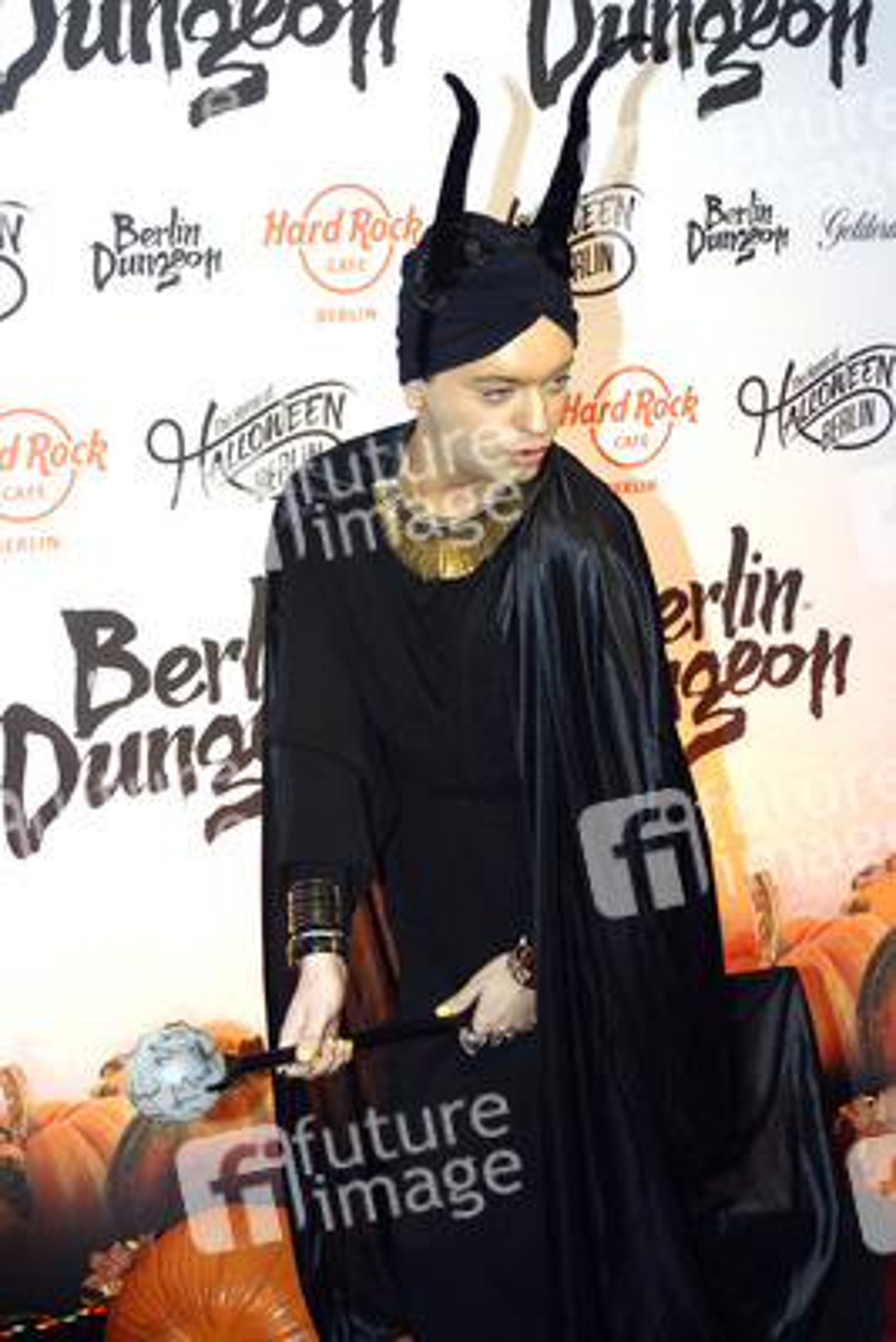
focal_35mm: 68
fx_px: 2518
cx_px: 448
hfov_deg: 20.2
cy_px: 671
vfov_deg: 29.9
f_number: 5.6
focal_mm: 45
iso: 1000
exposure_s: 1/400
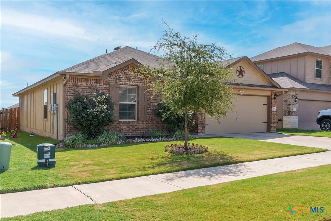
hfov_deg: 58.7
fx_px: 294
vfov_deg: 41.1
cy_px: 110
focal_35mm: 32
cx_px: 166
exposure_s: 1/250
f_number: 10
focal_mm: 32
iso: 200
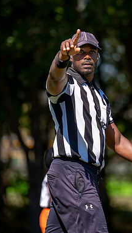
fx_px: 2261
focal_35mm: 364
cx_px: 93
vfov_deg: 5.9
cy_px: 91
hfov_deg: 3.3
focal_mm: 170
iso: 160
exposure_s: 1/2500
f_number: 2.8
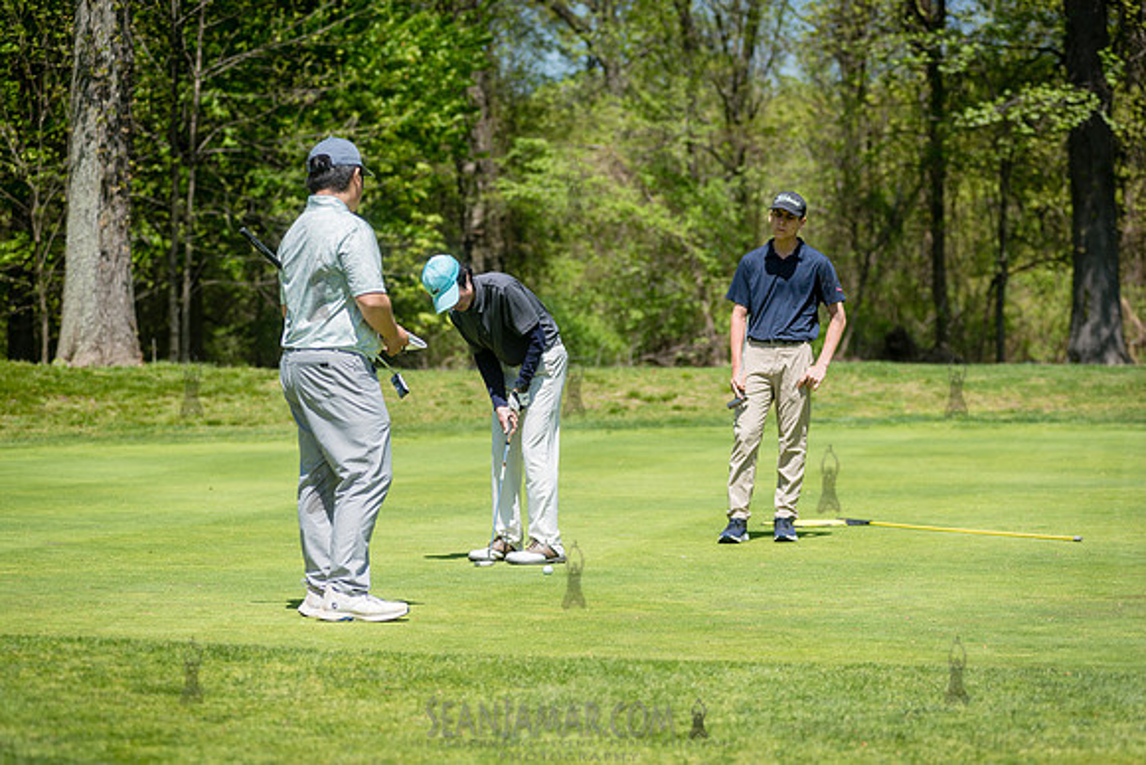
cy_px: 382
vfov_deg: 13.0
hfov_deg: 19.5
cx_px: 573
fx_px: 3343
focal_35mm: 105
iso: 100
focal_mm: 105
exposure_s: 1/1250
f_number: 3.5
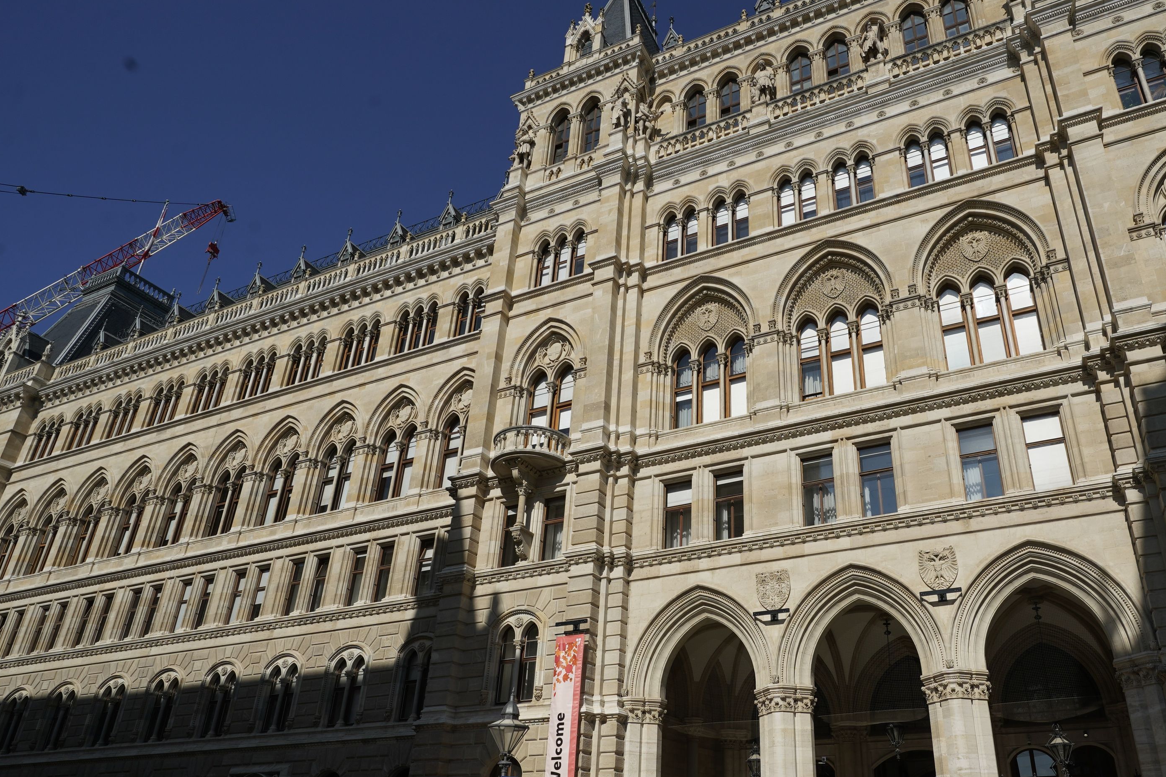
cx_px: 741
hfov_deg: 74.6
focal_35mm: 23
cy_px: 508
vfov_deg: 54.2
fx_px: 745
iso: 125
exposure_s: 1/320
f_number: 11
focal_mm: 16
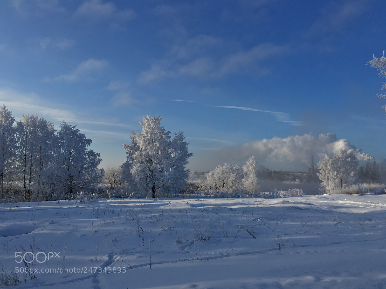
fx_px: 323
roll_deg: -1.5
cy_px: 144
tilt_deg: +5.6
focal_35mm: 29
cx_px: 193
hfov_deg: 61.7
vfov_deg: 48.2
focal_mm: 4.15
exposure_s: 1/1672
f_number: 2.2
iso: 25
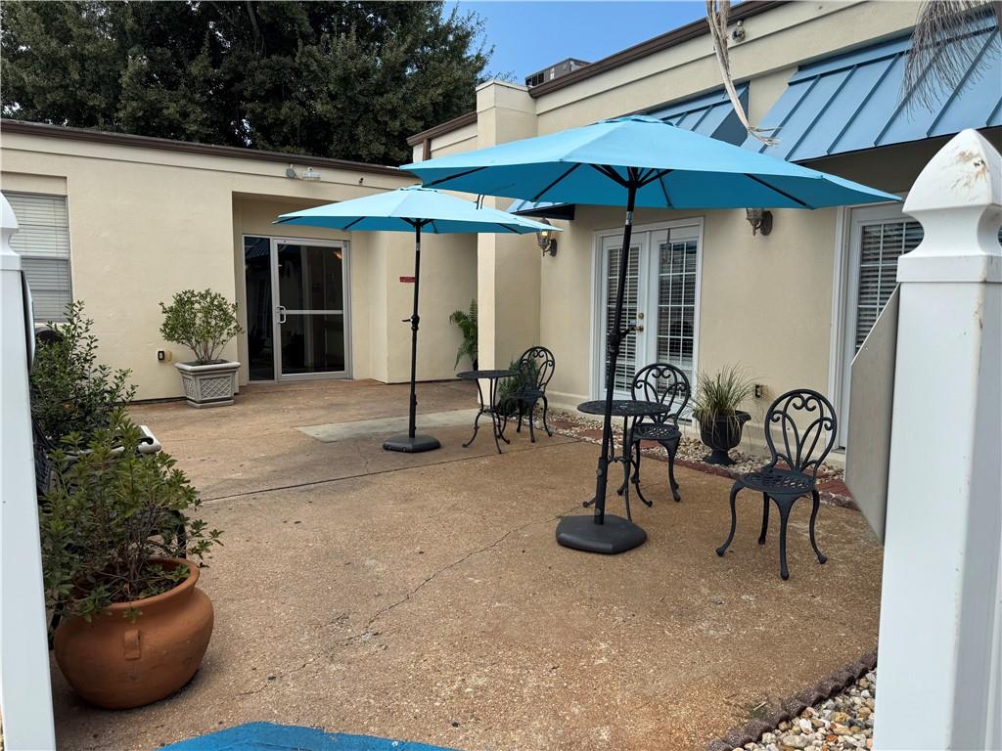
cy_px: 376
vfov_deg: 56.8
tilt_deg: -7.0
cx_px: 501
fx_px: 695
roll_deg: -0.1
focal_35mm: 24
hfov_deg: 71.6
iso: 80
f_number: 1.78
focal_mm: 6.76
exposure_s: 1/2710
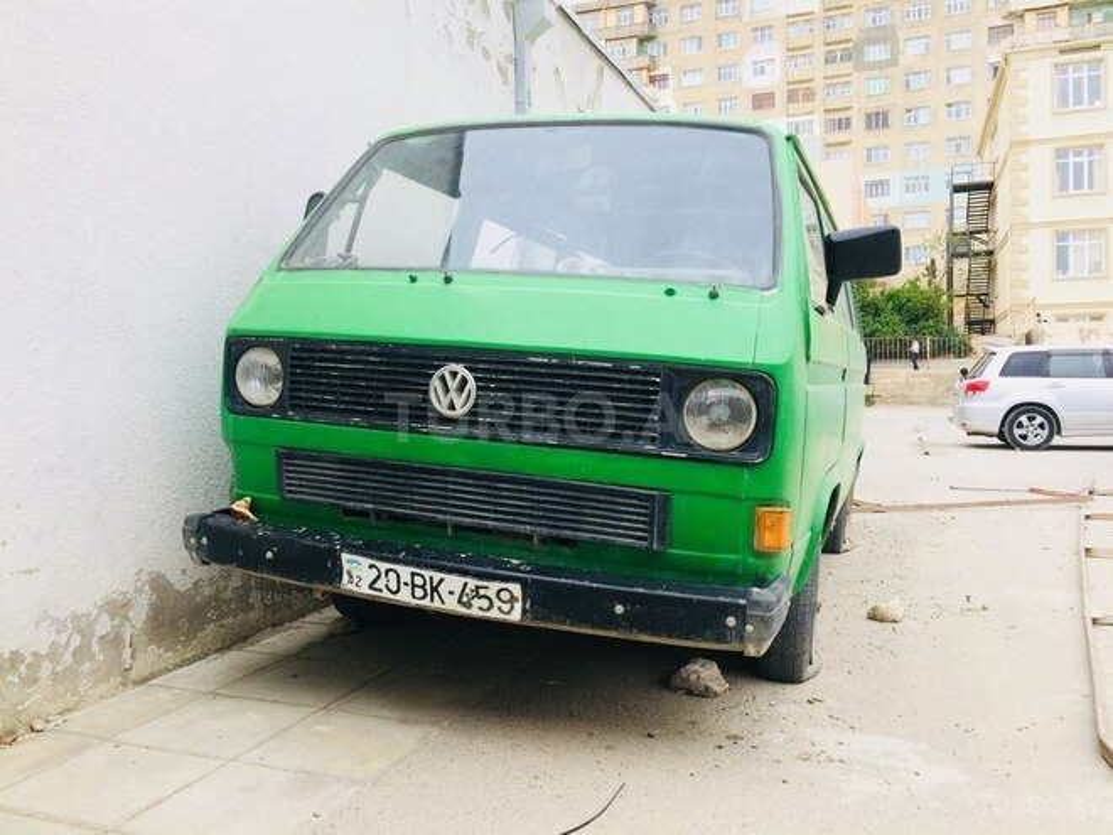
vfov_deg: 48.2
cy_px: 418
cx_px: 556
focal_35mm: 29
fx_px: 932
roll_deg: +0.3
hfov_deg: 61.7
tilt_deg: -2.6
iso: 32
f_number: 2.2
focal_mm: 4.15
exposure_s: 1/387
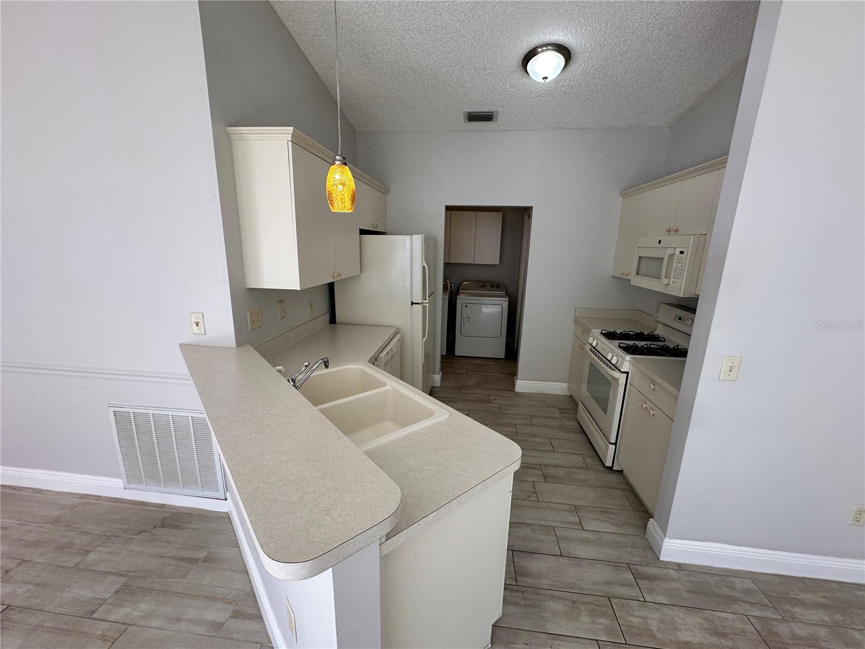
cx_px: 432
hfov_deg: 102.1
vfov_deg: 85.7
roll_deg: -1.8
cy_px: 324
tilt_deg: -12.8
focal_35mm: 14
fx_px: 350
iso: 100
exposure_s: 1/120
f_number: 2.2
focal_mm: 2.22
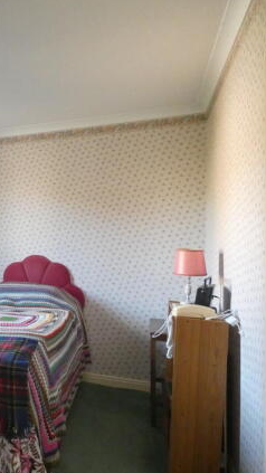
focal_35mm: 30
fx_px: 376
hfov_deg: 33.1
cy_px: 242
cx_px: -39
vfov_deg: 64.3
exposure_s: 1/60
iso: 1000
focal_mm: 3.6
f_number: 2.8
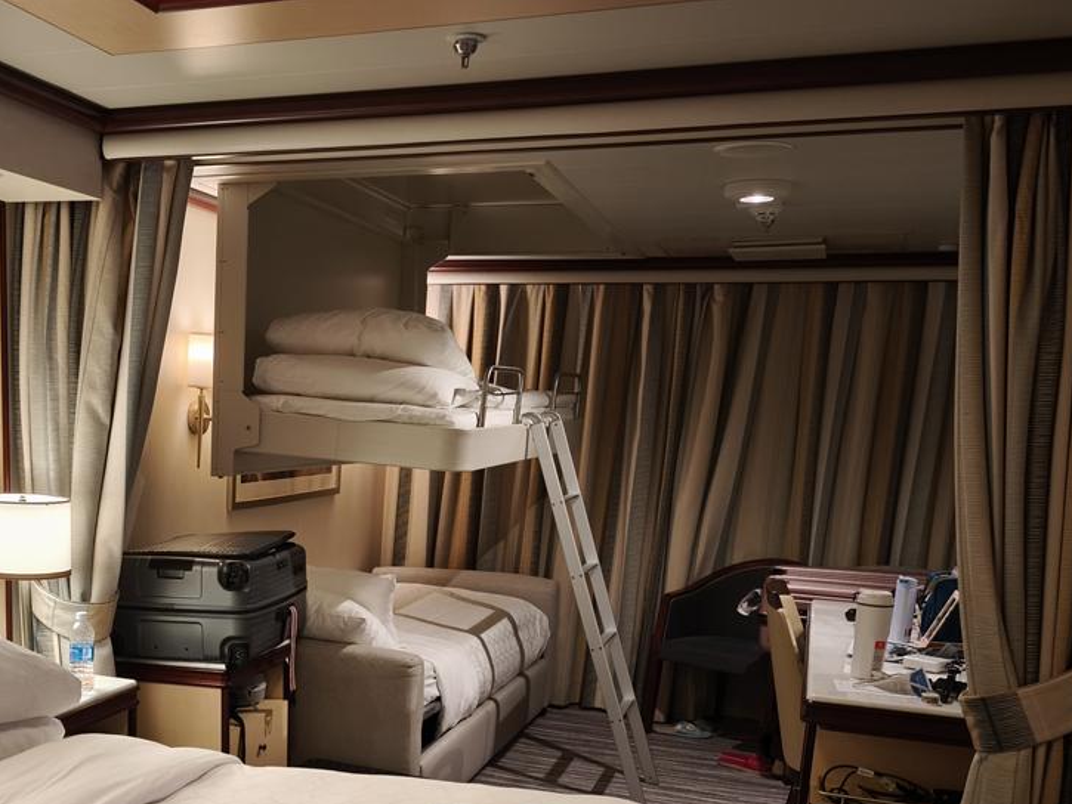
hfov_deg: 45.9
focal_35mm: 39
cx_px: 245
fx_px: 1208
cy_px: 656
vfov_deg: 35.5
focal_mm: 6.57
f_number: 1.6
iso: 500
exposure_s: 1/60.1
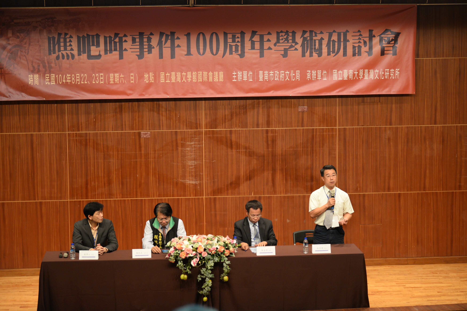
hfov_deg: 20.8
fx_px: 1271
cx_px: 234
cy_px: 156
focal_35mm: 98
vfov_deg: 14.0
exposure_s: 1/80
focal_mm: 98
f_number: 2.8
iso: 1600
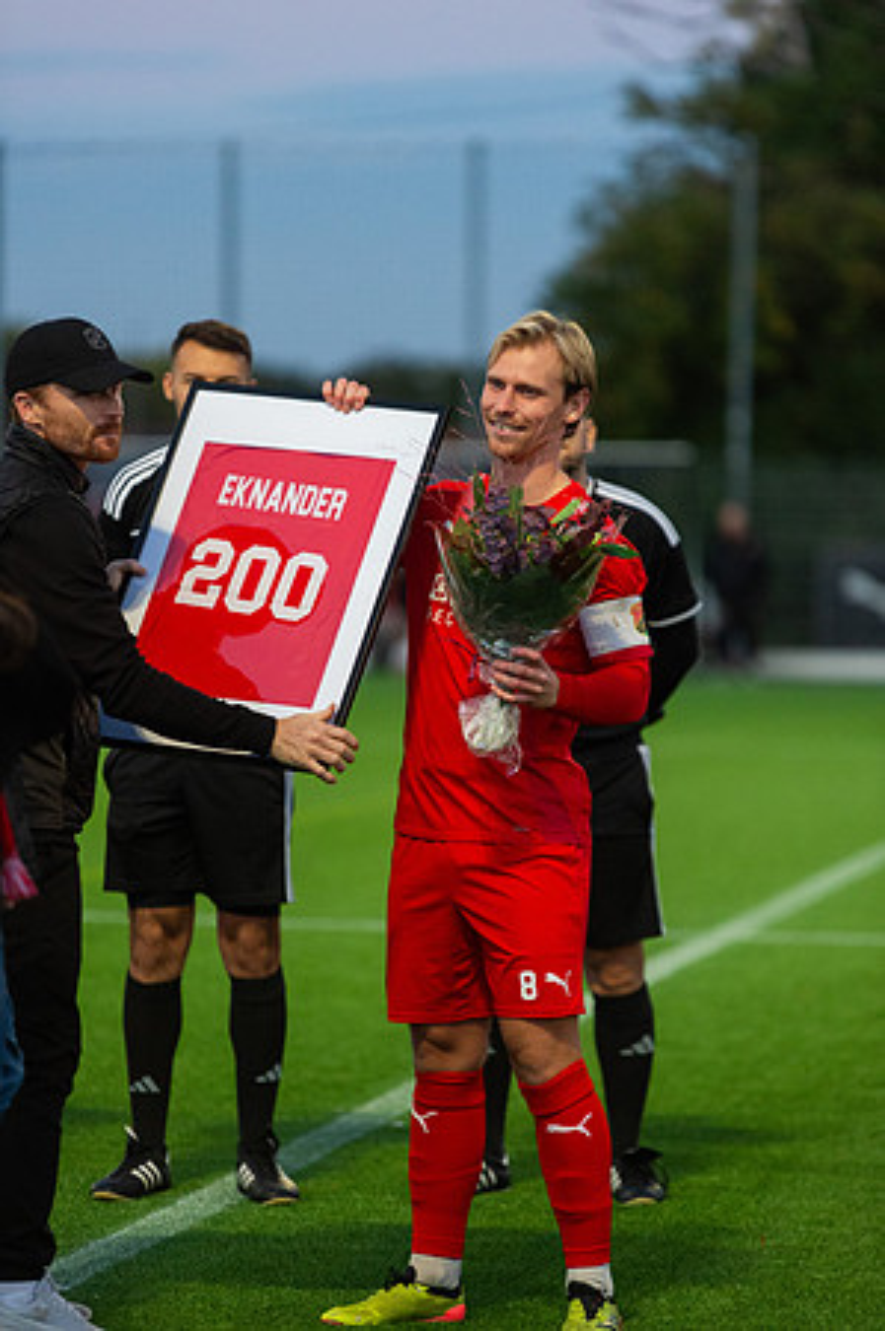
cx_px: 442
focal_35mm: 200
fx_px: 7392
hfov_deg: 6.9
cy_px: 666
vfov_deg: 10.3
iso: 4000
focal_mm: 200
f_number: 3.2
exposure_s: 1/800
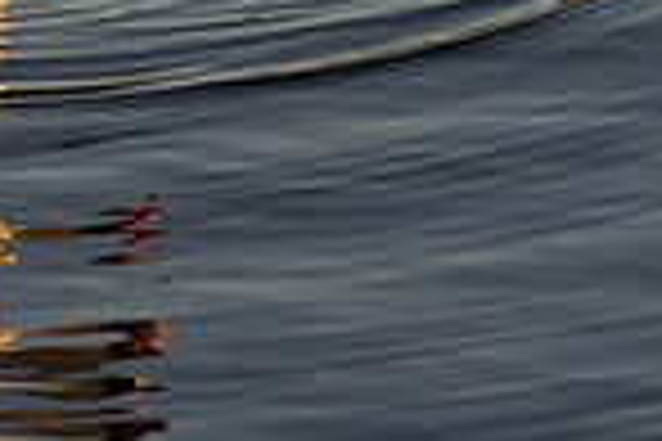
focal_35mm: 1186
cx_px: -432
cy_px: -266
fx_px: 21808
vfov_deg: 1.2
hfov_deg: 1.7
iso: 100
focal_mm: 200
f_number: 4.5
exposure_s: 1/180
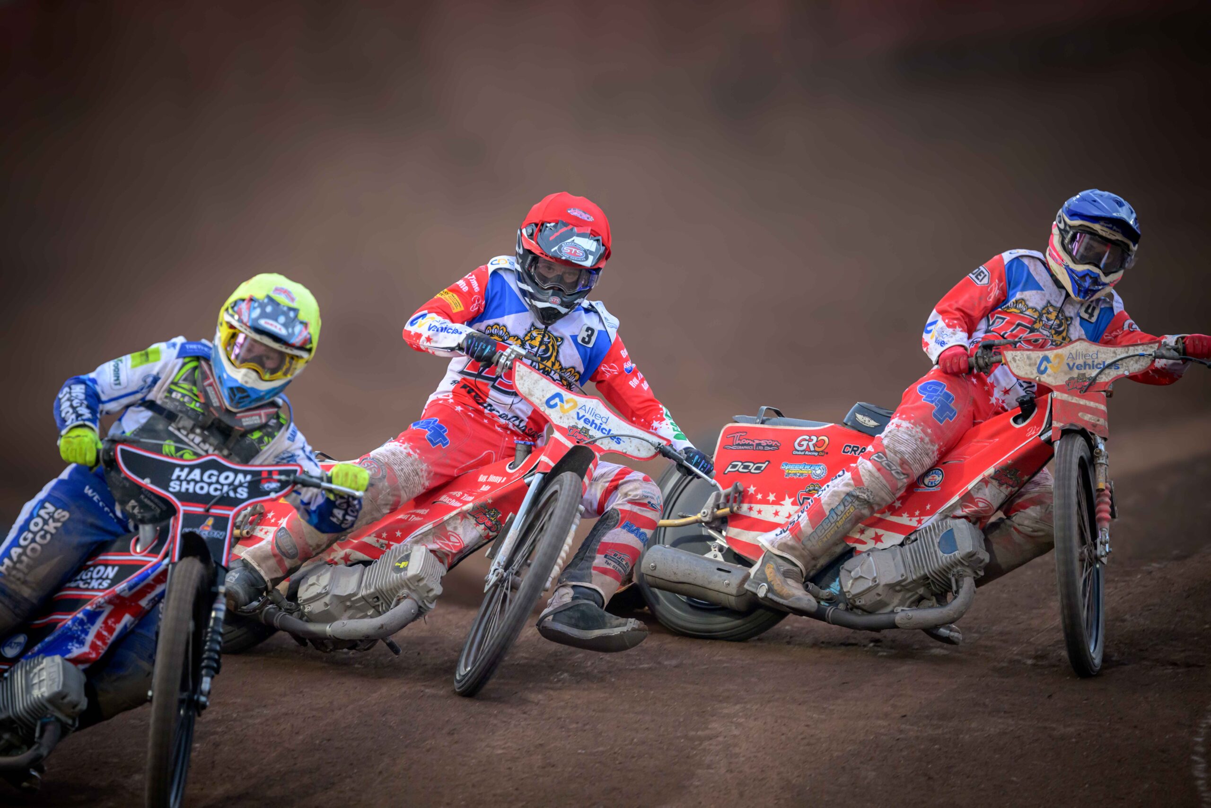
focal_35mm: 320
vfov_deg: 4.3
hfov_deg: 6.4
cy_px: 404
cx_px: 606
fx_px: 10764
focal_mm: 320
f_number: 5.3
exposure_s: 1/400
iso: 2000
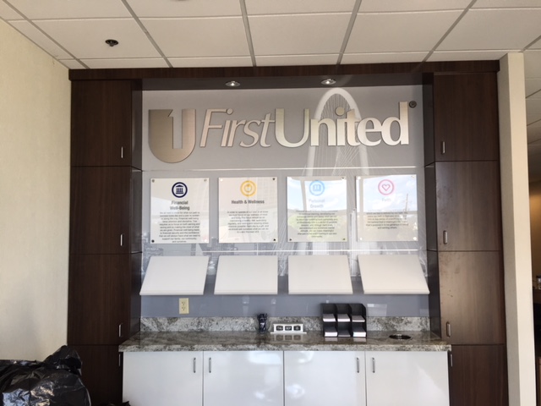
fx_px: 453
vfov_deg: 48.2
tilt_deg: +3.3
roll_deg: +0.3
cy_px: 203
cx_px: 270
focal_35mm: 29
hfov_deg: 61.7
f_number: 2.2
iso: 32
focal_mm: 4.15
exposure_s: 1/60
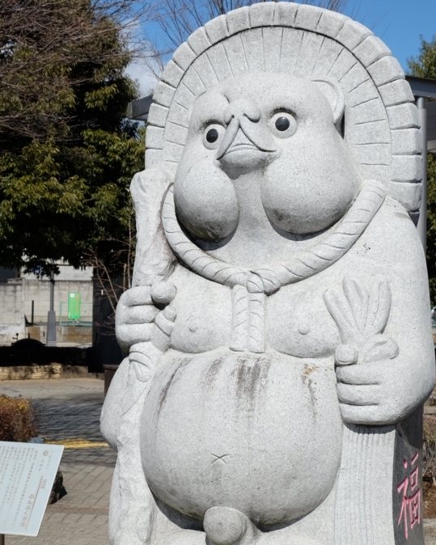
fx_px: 1081
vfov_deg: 28.3
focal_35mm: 67
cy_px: 270
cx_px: 286
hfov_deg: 22.7
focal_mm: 31.5
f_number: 9
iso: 200
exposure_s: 1/420
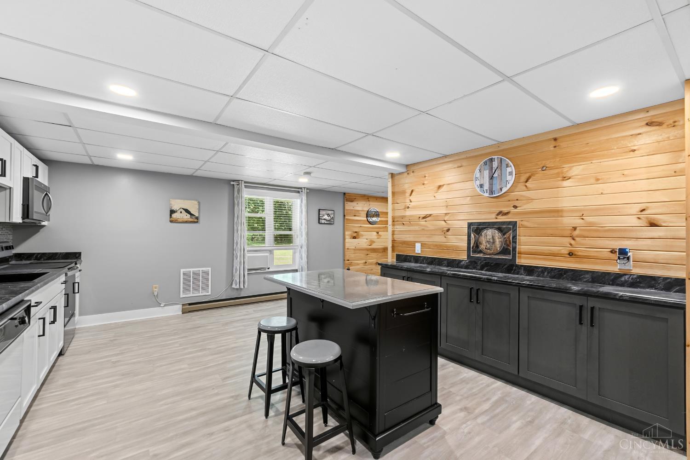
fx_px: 287
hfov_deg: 100.4
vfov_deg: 77.3
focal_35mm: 15
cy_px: 230
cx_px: 345
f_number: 8
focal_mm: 10
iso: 400
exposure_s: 1/1.25
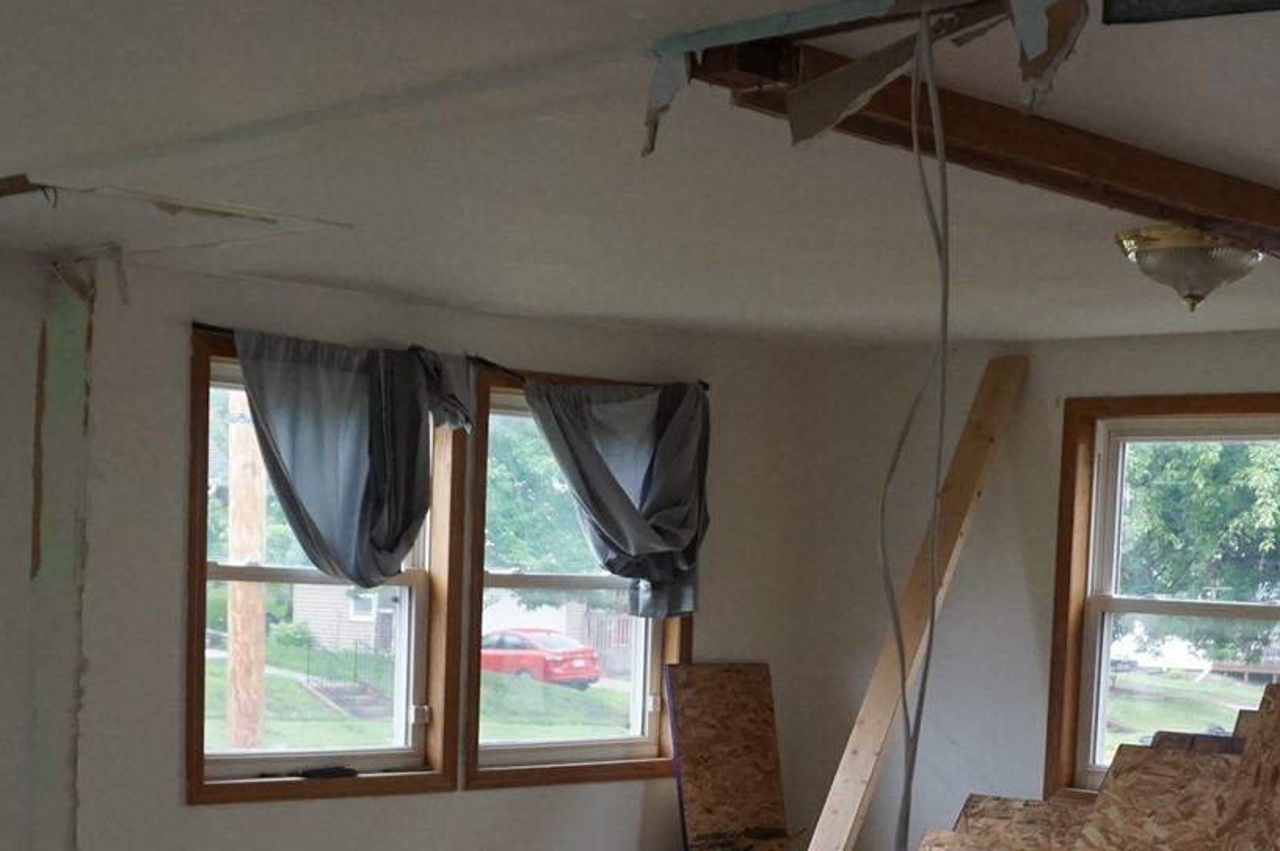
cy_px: 881
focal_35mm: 64
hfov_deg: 31.5
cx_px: 620
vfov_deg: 20.4
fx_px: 2273
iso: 1250
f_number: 4
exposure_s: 1/160
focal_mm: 16
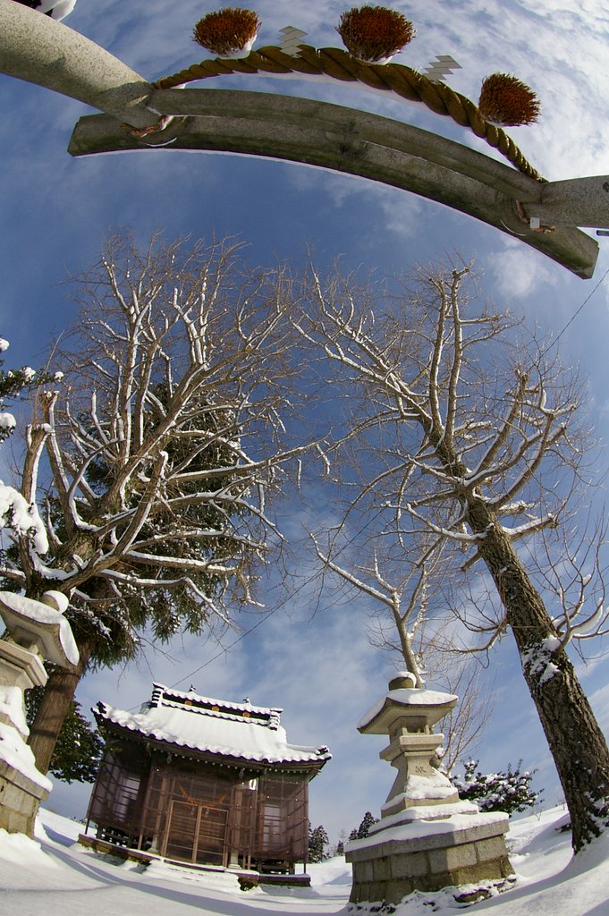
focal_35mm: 15
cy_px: 458
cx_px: 304
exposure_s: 1/1250
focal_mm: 10
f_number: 8
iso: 400
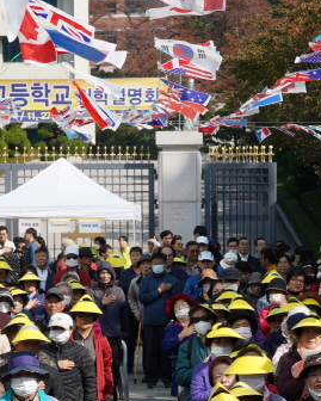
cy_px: 538
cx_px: 148
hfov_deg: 8.8
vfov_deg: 10.7
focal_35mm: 176
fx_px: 2089
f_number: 7.1
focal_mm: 35
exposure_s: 1/250
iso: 100
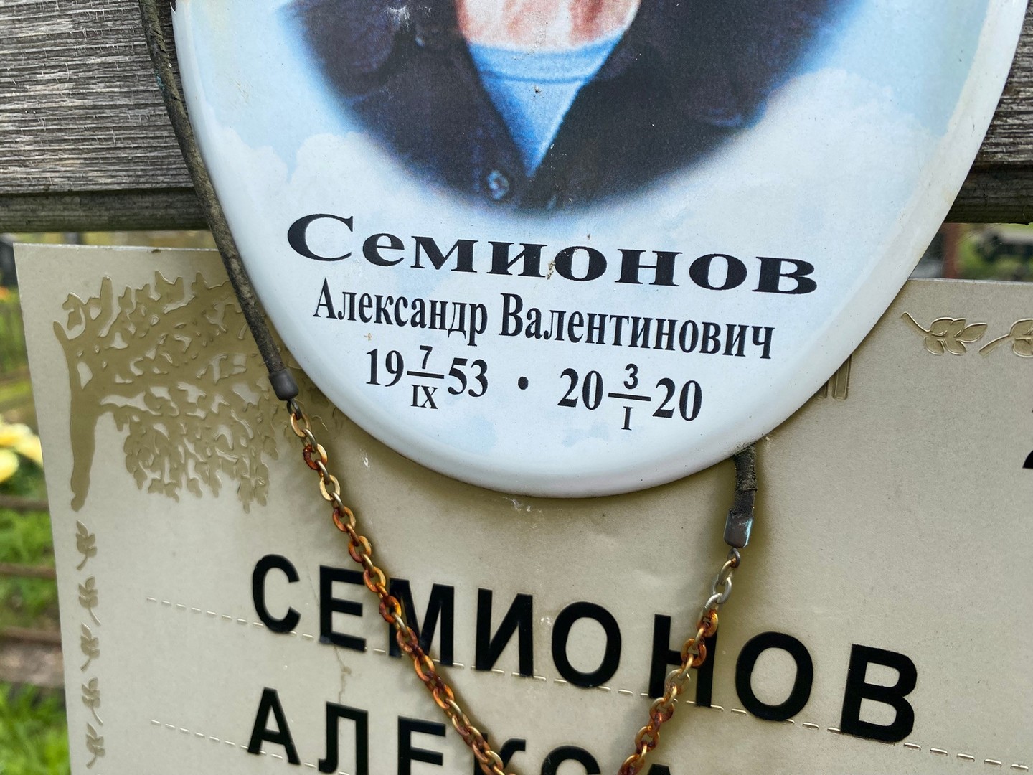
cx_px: 516
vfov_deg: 54.9
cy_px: 388
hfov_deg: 69.4
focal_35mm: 25
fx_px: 746
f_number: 1.8
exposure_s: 1/1362
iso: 32
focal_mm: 4.25
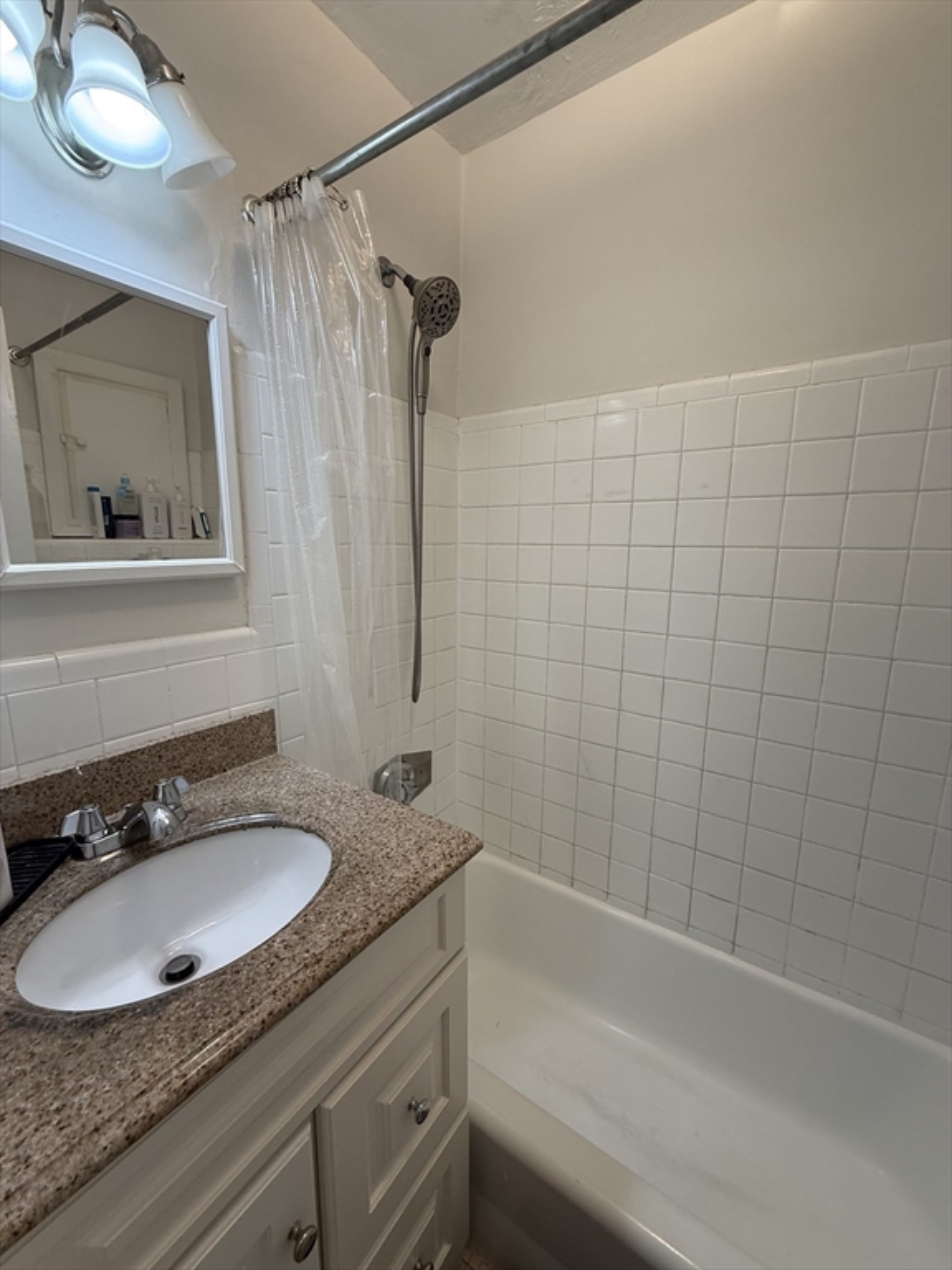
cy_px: 635
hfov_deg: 85.7
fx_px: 513
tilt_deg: -7.8
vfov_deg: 102.1
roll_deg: -0.9
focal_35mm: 14
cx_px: 476
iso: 80
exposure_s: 1/120
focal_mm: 2.22
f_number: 2.2
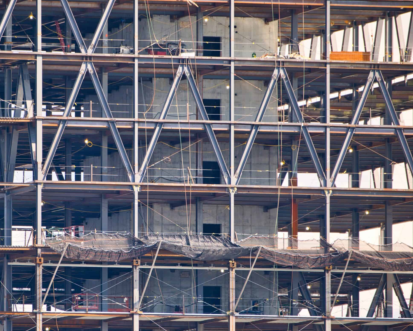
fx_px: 9082
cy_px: 169
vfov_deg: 2.1
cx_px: 143
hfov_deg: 2.6
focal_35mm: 743
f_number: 5.6
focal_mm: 400
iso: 320
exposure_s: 1/500
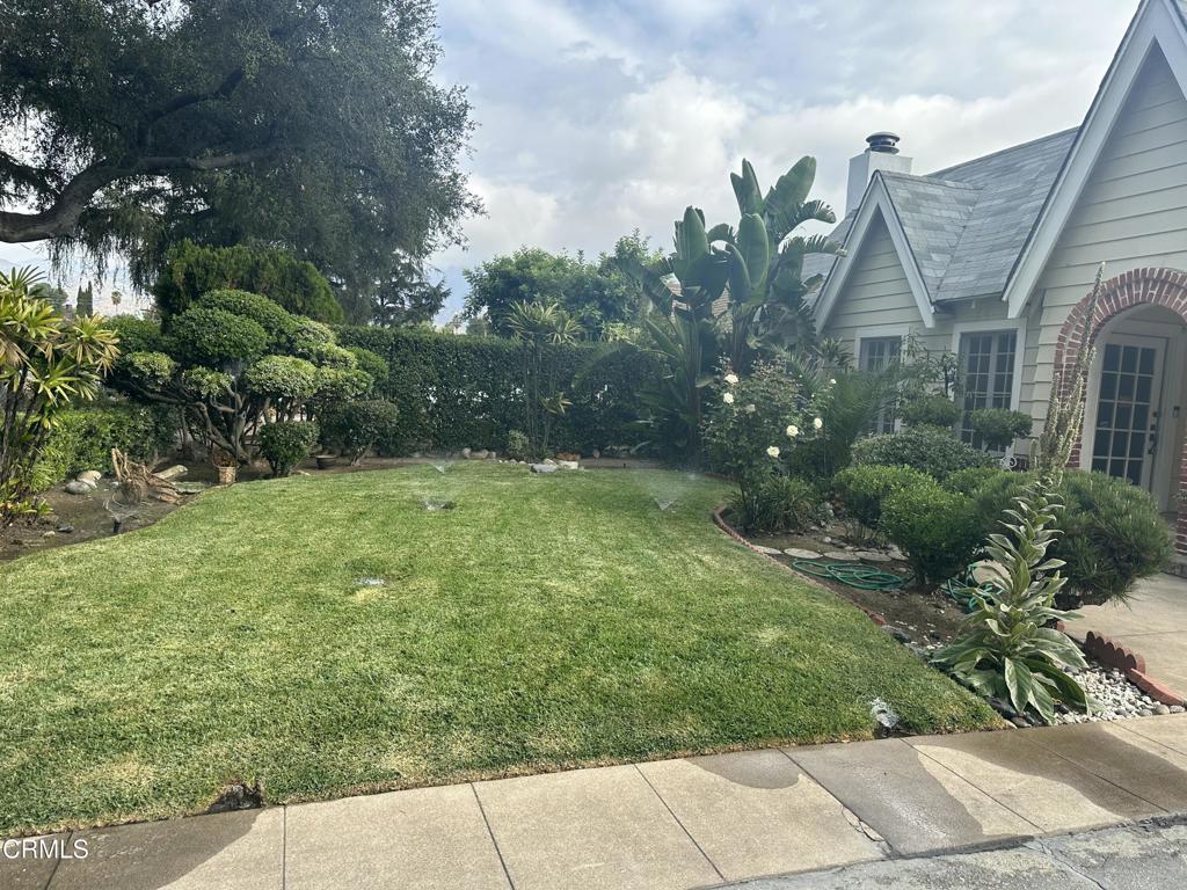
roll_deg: -3.6
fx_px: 823
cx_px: 594
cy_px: 445
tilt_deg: -3.3
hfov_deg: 71.6
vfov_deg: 56.8
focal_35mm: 24
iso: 80
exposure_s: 1/1272
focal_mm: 6.86
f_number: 1.78
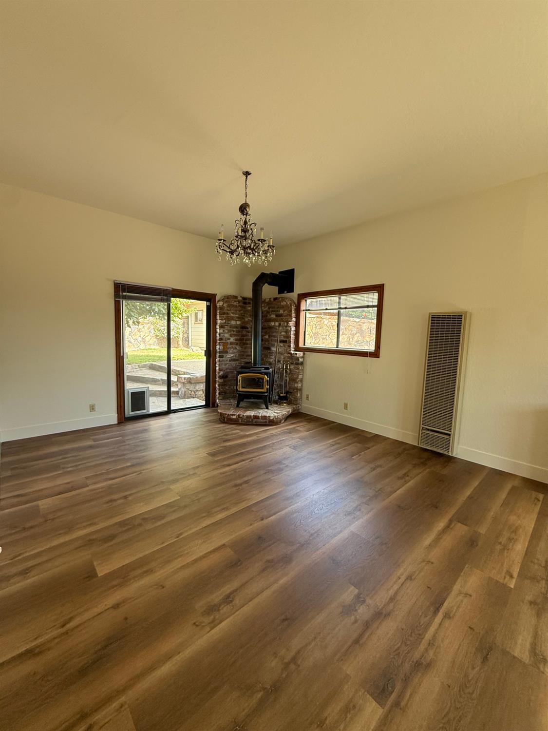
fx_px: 296
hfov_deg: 85.7
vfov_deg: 102.1
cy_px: 366
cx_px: 274
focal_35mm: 14
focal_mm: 2.22
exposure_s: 1/99
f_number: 2.2
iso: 125
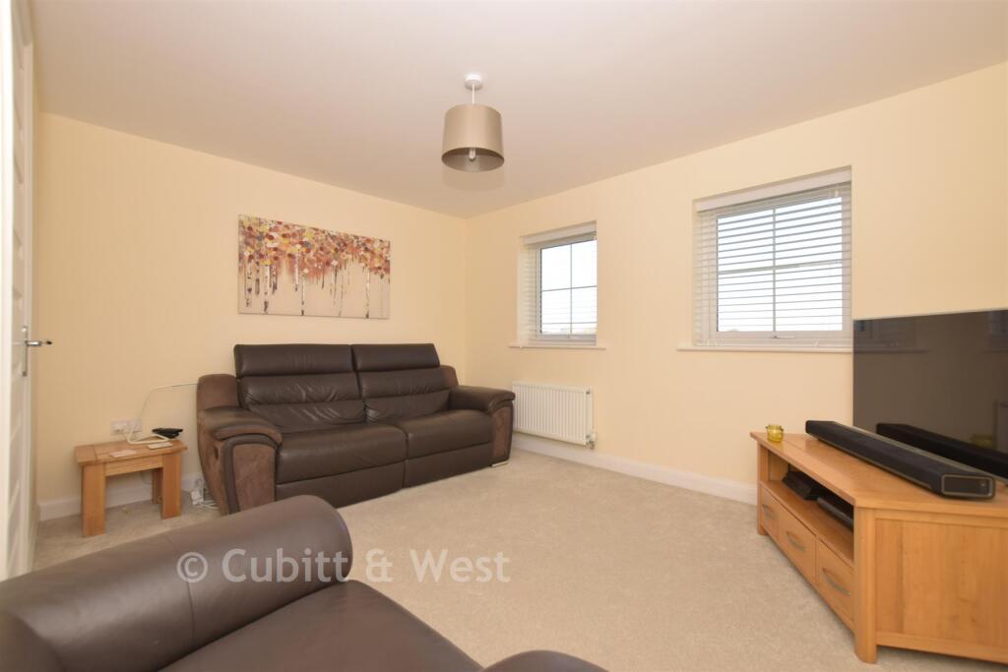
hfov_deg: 100.4
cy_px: 336
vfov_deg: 77.3
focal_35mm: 15
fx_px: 420
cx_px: 504
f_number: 9
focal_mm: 10
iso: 400
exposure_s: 1/160
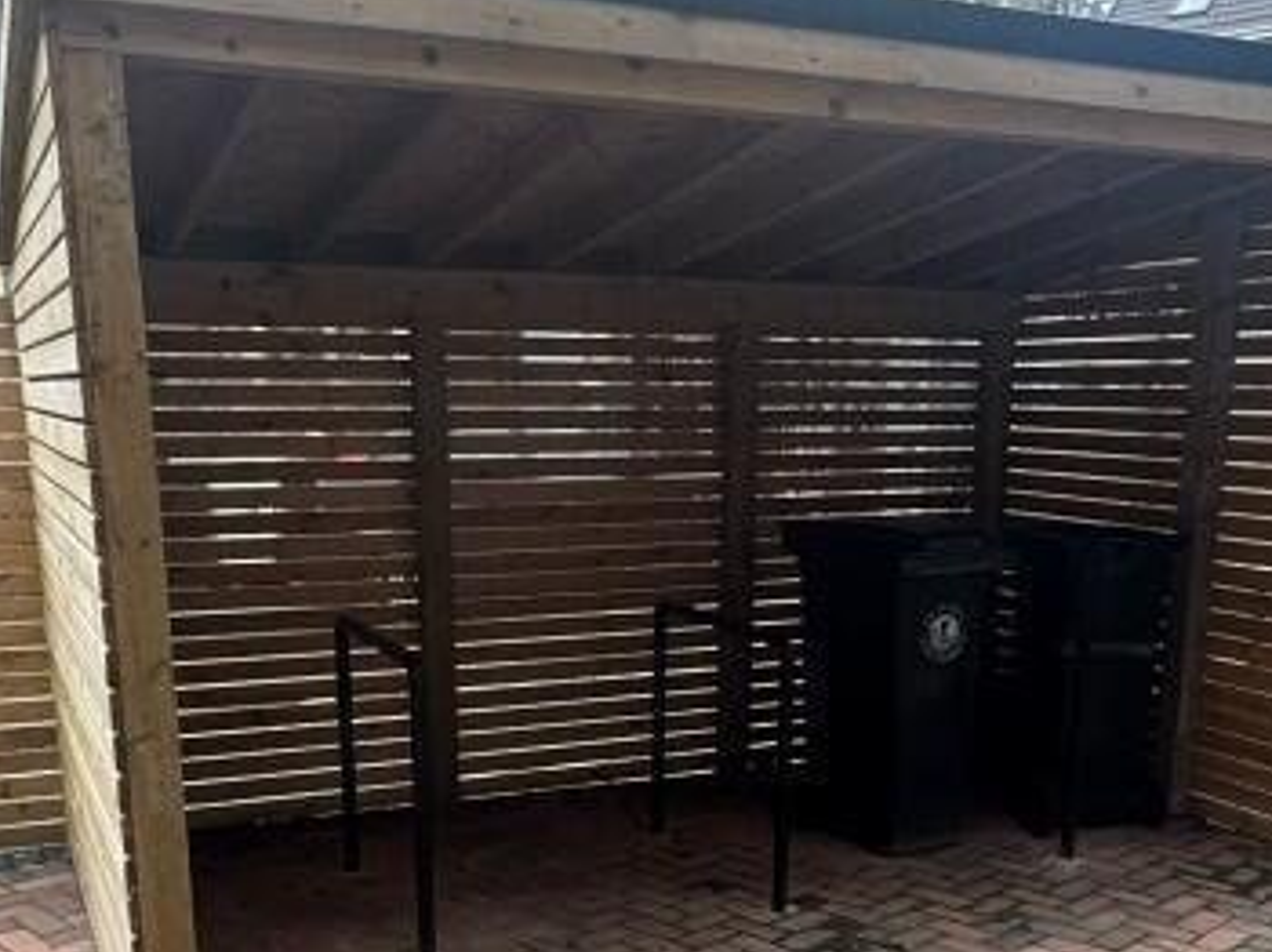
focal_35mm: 41
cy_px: 785
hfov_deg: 45.8
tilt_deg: -15.8
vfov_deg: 33.9
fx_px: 1506
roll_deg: -0.3
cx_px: 654
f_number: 2.2
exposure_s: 1/97
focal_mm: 2.22
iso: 320
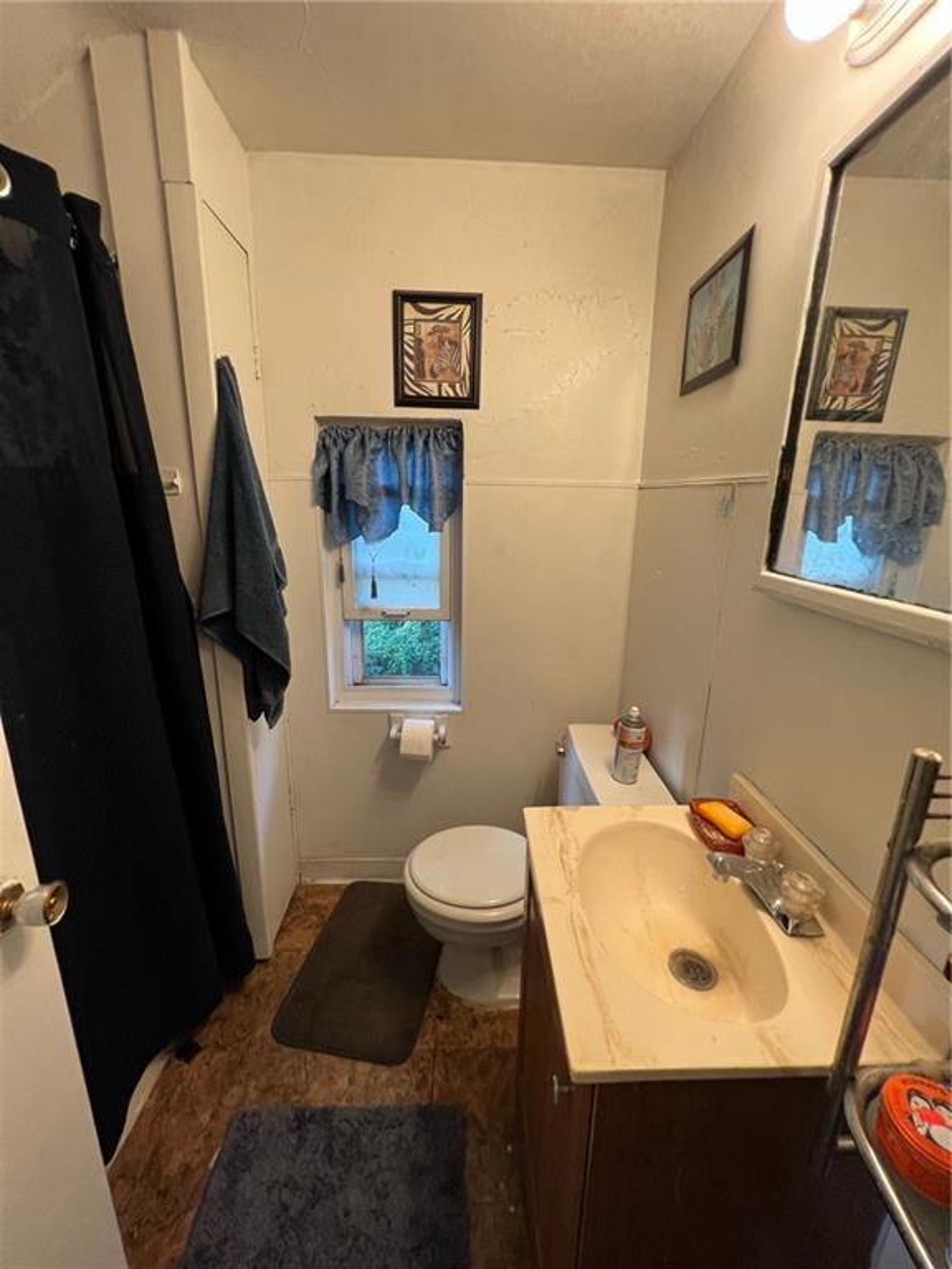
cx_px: 476
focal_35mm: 13
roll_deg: +0.2
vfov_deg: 106.2
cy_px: 634
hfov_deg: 89.9
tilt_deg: -14.1
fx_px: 477
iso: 160
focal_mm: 1.57
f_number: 1.8
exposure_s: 1/60
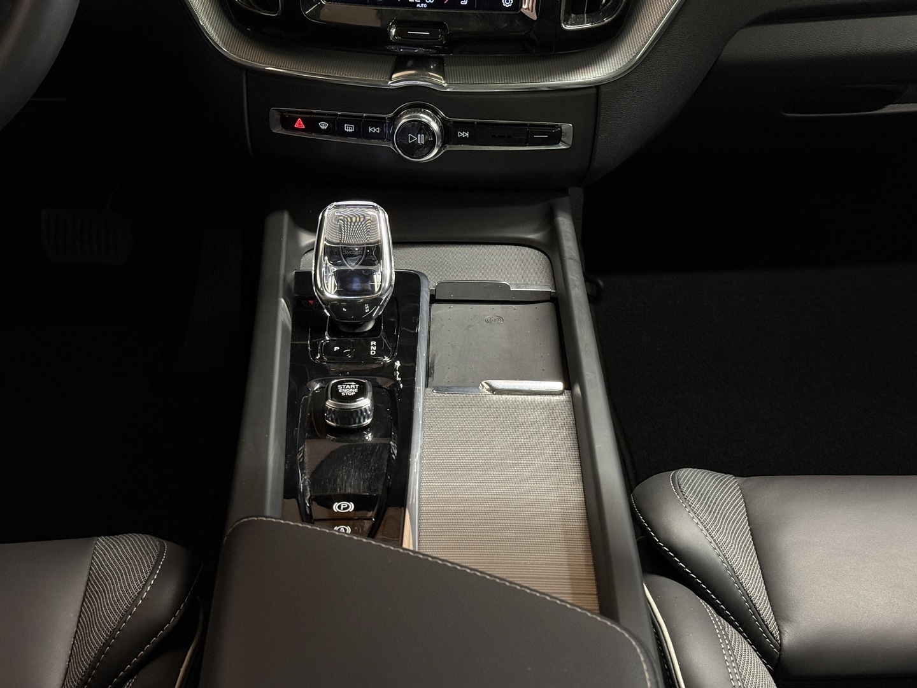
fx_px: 1272
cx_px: 458
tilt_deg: -35.2
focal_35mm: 48
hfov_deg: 39.7
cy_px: 344
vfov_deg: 30.3
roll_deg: +0.1
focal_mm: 6.76
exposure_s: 1/39
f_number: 1.78
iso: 500
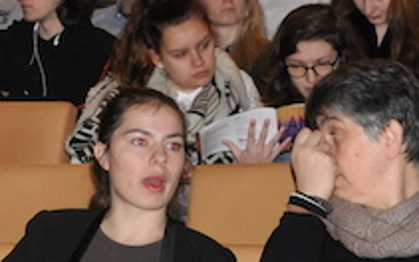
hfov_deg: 8.4
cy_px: -12
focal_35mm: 248
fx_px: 2833
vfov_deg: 5.3
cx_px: 101
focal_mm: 32
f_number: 4.2
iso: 800
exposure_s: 1/60
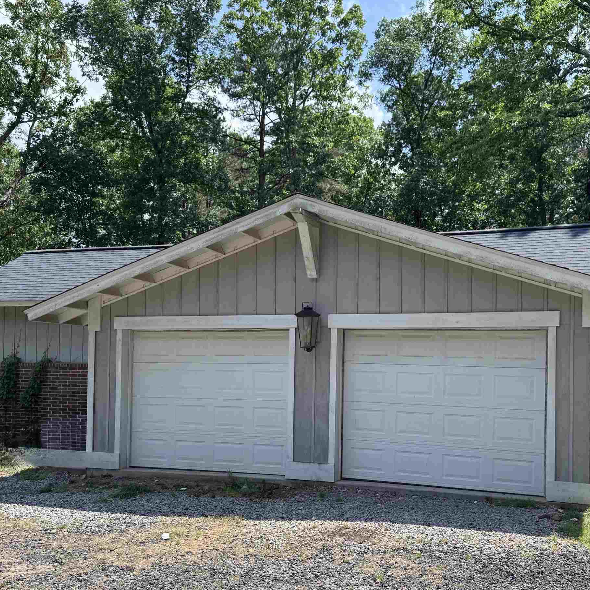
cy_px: 351
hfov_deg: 46.0
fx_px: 694
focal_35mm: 36
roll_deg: -0.7
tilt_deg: -0.5
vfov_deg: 45.8
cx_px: 322
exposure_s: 1/2174
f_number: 1.78
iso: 80
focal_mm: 6.76
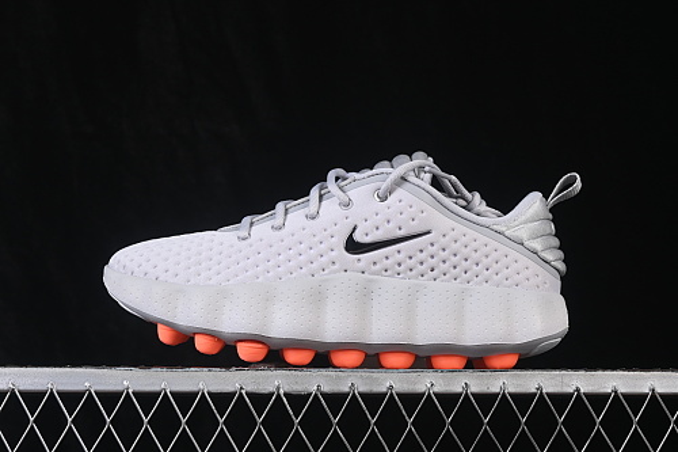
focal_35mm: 75
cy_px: 226
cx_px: 339
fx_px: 1412
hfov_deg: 27.0
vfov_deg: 18.2
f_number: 8
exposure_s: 1/80
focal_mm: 50
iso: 160
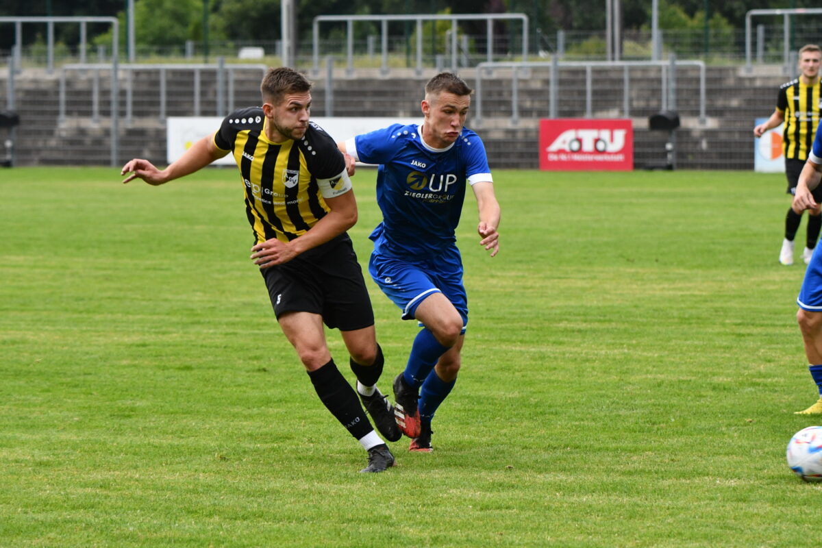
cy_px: 274
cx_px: 411
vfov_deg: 5.6
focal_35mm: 247
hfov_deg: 8.3
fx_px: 5639
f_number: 5
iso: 1600
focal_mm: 165
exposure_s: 1/1000
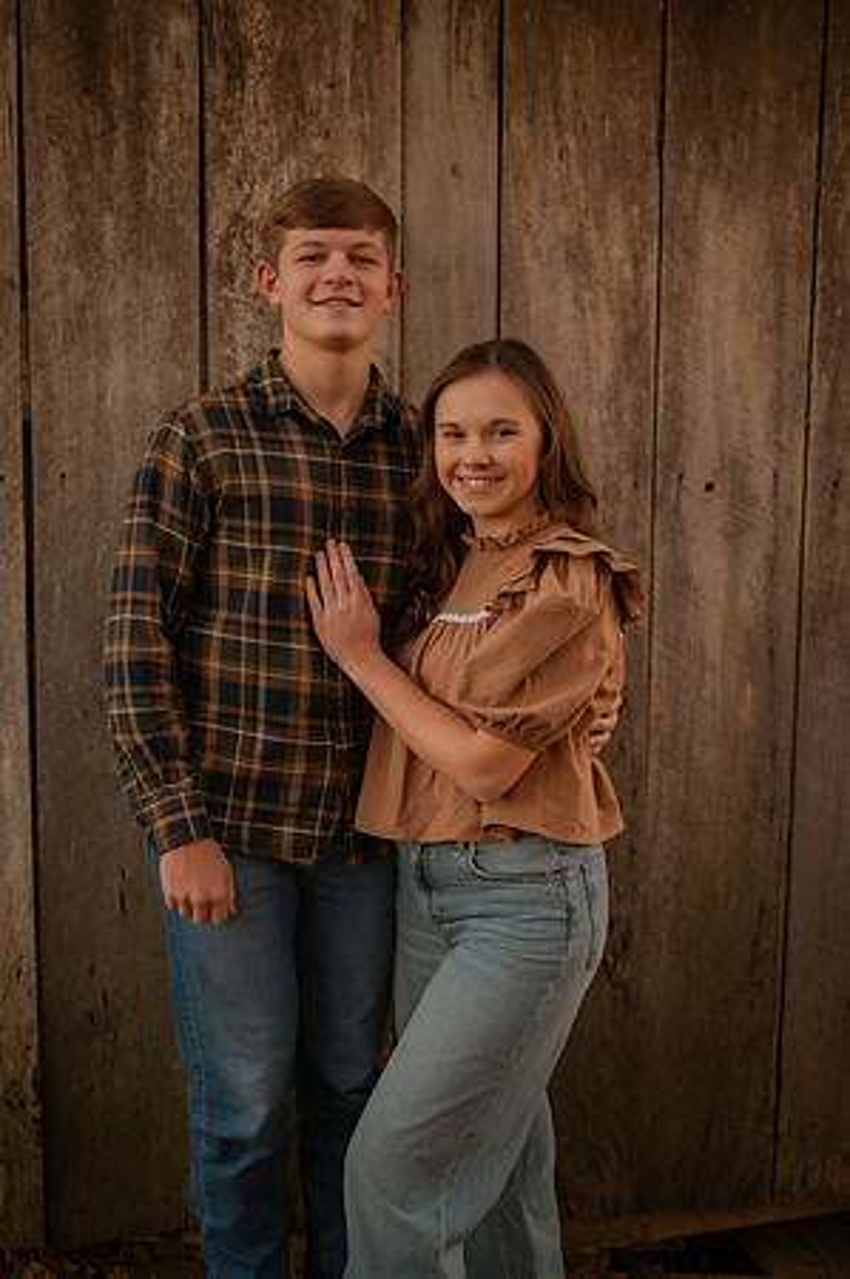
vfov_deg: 39.6
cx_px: 425
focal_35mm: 50
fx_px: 1775
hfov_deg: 26.9
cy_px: 640
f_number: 1.8
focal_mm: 50
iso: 180
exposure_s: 1/125
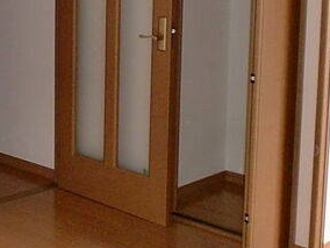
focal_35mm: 79
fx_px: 753
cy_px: 38
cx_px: 16
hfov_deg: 23.9
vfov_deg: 18.4
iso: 400
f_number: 3.1
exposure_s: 1/60
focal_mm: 6.3
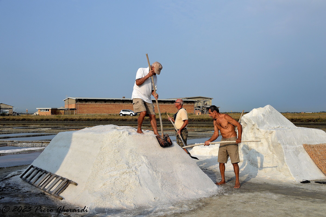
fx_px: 353
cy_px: 108
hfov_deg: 49.6
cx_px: 163
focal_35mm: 39
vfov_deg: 34.2
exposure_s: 1/200
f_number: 11
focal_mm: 26
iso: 100
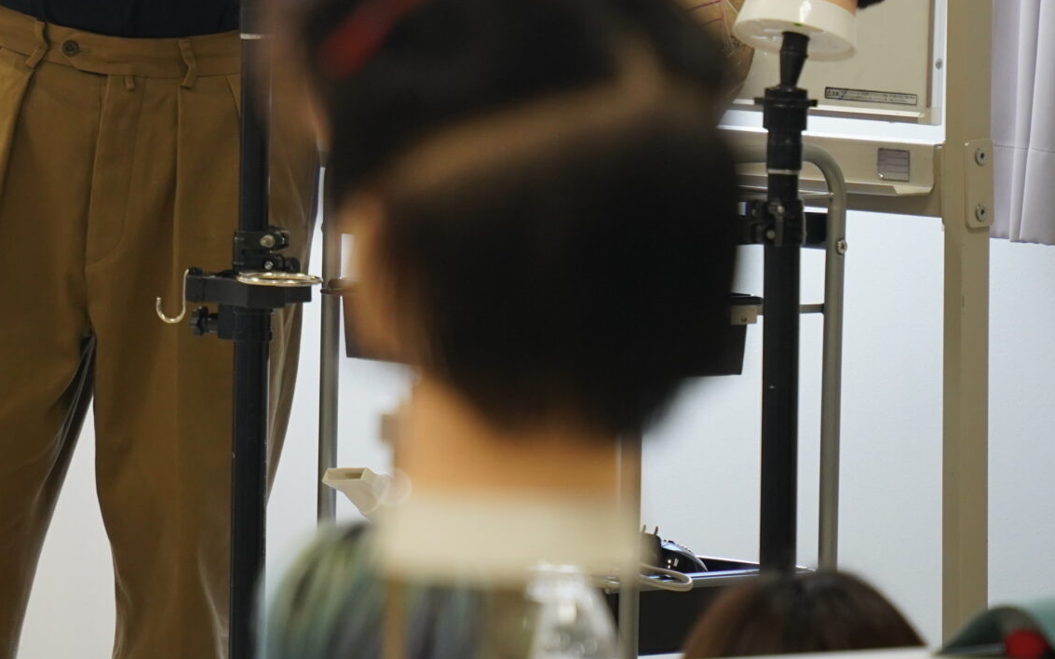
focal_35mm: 396
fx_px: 11385
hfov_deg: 5.3
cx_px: 128
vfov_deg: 3.3
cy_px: -50
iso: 1600
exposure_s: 1/200
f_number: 5.6
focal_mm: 172
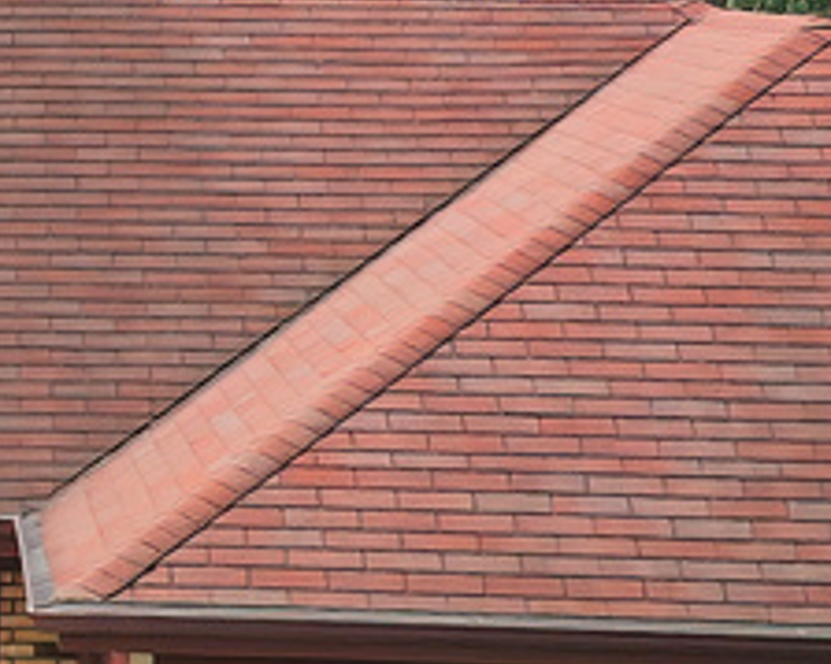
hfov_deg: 9.5
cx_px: -857
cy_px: 378
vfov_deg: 8.1
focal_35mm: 190
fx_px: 4671
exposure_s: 1/2000
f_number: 3.2
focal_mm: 10.3
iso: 100
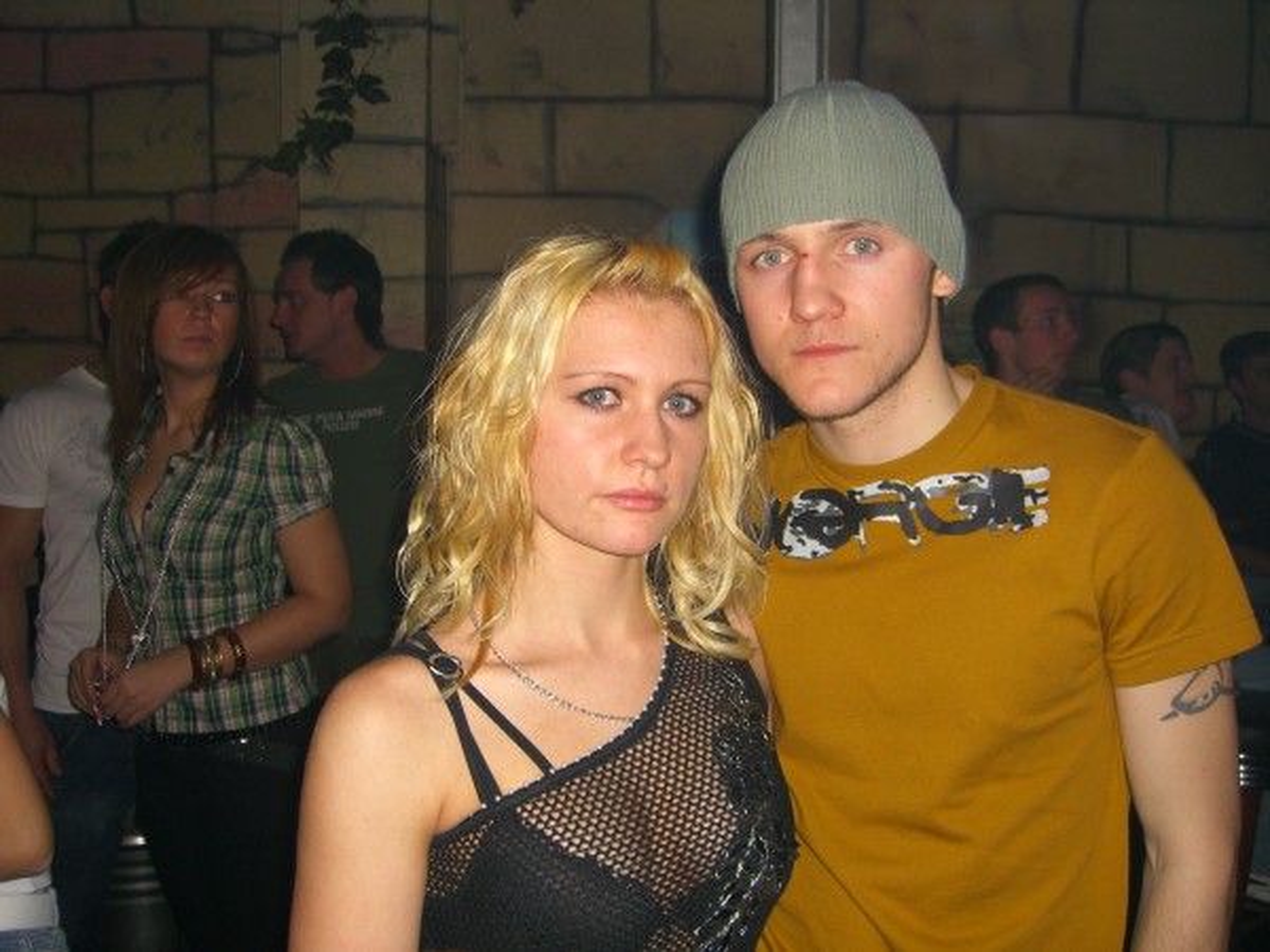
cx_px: 635
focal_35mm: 38
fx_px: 1394
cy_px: 476
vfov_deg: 37.7
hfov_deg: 49.0
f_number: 2.8
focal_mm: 7.9
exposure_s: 1/60
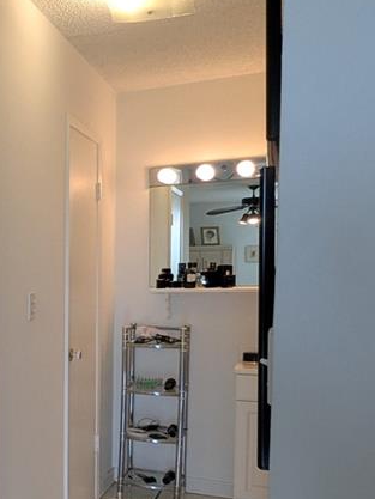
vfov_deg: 40.8
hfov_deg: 25.9
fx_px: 664
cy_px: 323
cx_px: -139
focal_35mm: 46
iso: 74
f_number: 2.2
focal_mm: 2.35
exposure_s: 1/60
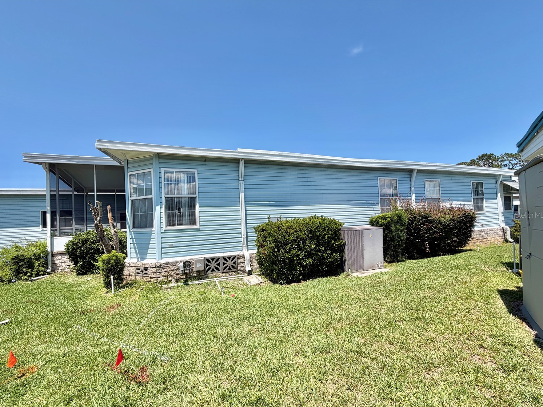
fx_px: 235
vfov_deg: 81.7
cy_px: 215
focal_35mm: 15
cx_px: 258
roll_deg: +3.5
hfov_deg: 98.1
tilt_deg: +1.9
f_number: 2.2
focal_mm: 2.22
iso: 25
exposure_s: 1/770
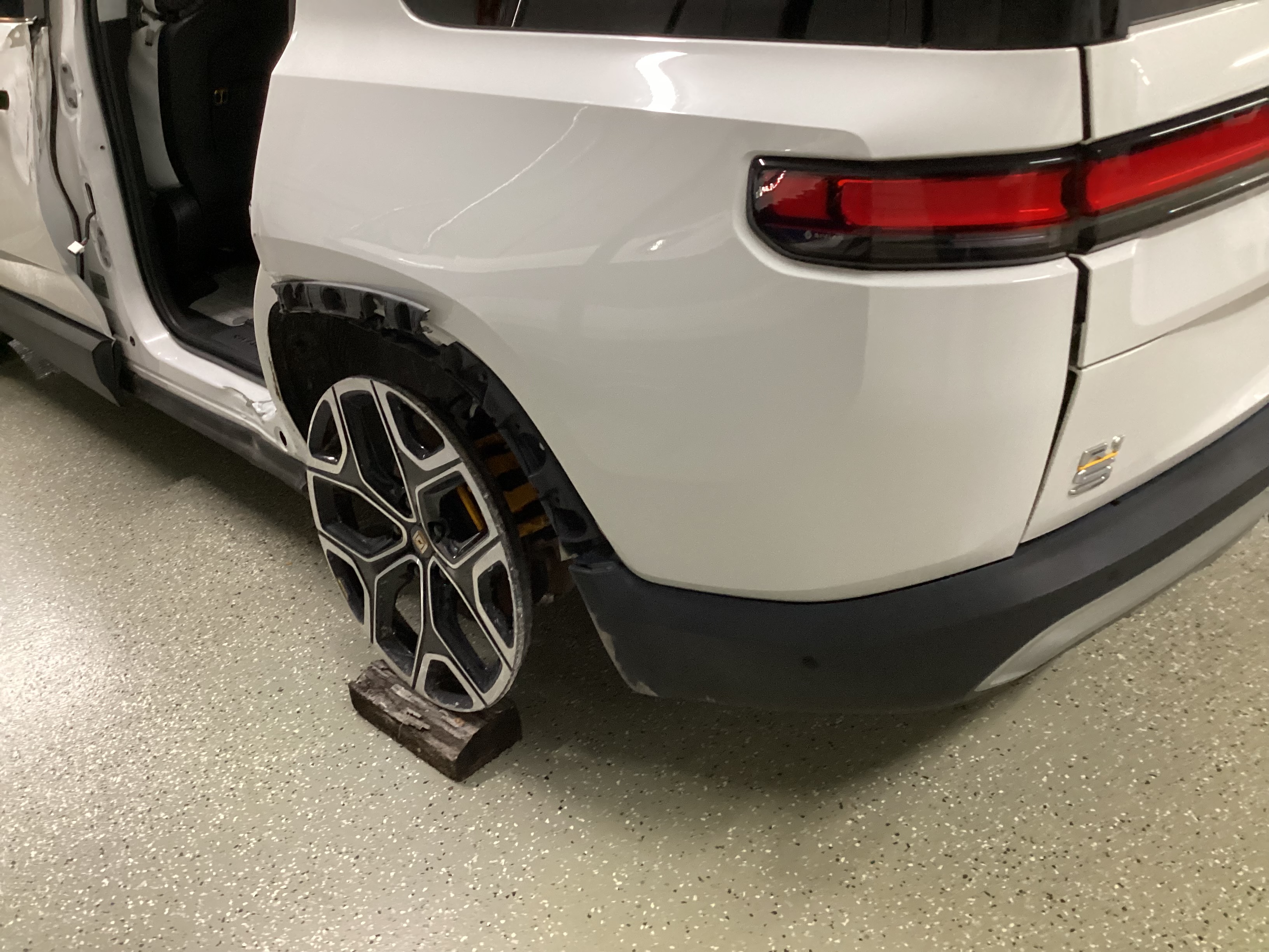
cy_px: 476
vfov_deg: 45.4
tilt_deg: -30.2
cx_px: 634
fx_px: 1136
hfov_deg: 58.4
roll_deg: +1.7
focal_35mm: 31
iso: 320
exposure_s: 1/50
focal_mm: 3.3
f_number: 2.4
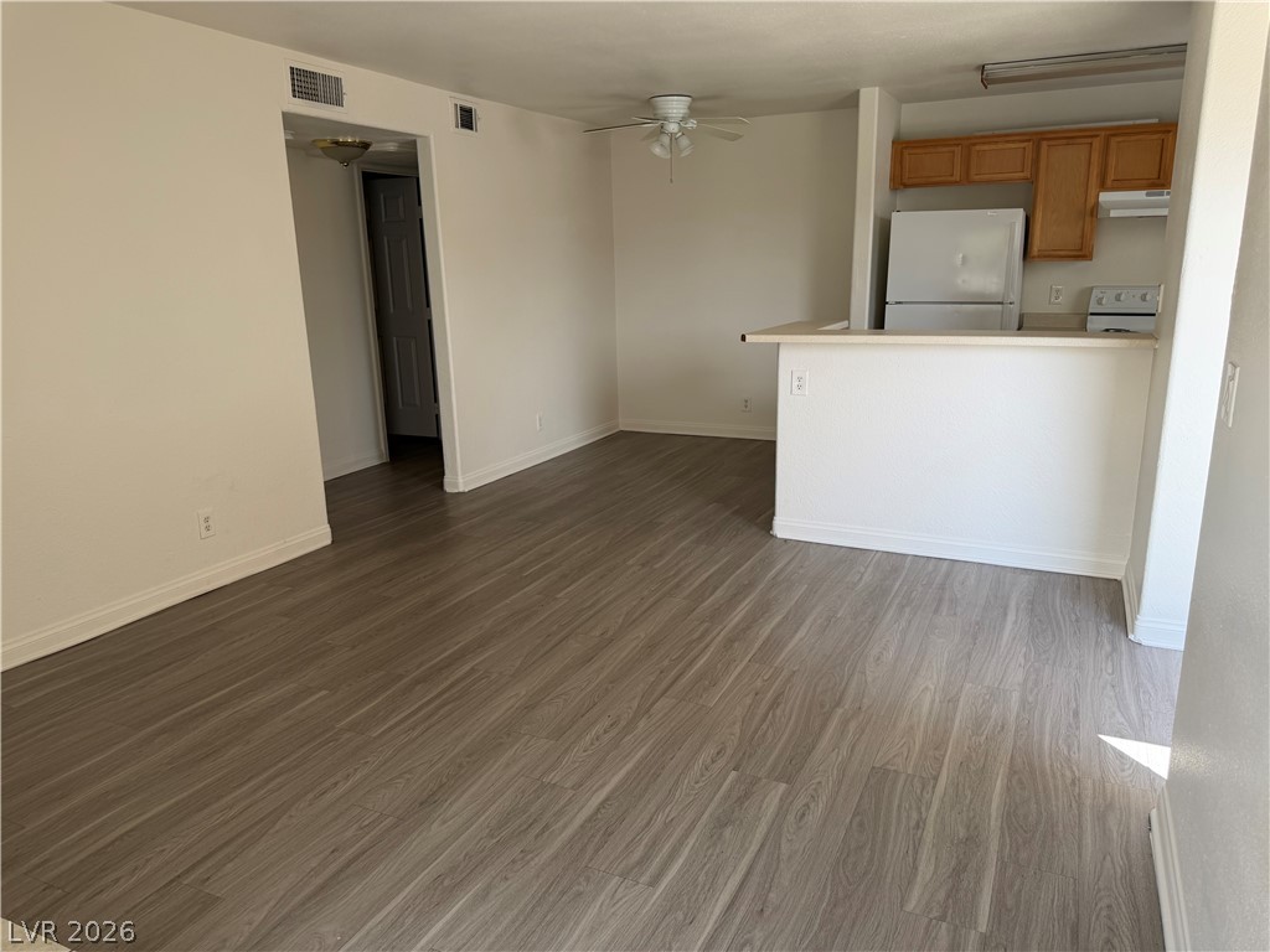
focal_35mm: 24
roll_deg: +1.5
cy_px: 476
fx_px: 881
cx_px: 635
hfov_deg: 71.6
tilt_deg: -13.3
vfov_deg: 56.8
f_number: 1.78
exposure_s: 1/305
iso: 80
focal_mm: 6.76
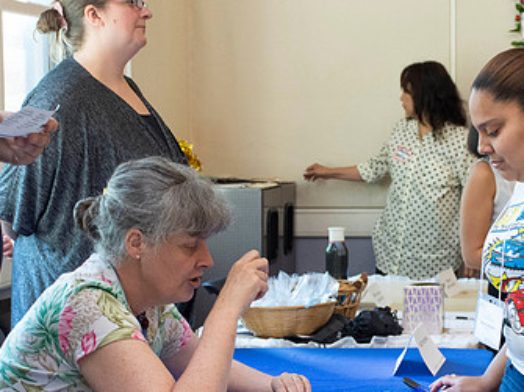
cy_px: 254
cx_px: 354
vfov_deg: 13.9
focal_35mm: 106
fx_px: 1604
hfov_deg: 18.5
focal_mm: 40
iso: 2000
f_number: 5.6
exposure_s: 1/125
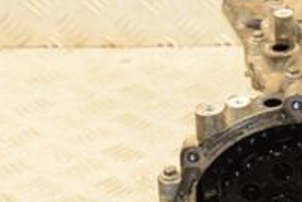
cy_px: 140
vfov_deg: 8.8
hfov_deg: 12.8
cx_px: 359
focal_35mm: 156
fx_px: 1313
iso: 800
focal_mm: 35
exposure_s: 1/160
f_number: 5
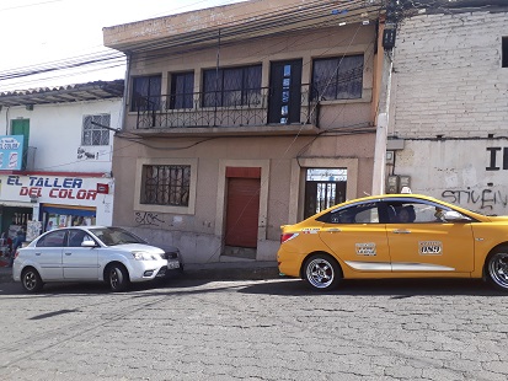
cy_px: 190
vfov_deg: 51.4
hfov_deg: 65.3
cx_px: 254
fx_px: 396
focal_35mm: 27
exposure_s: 1/669
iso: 40
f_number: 1.9
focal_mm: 3.6
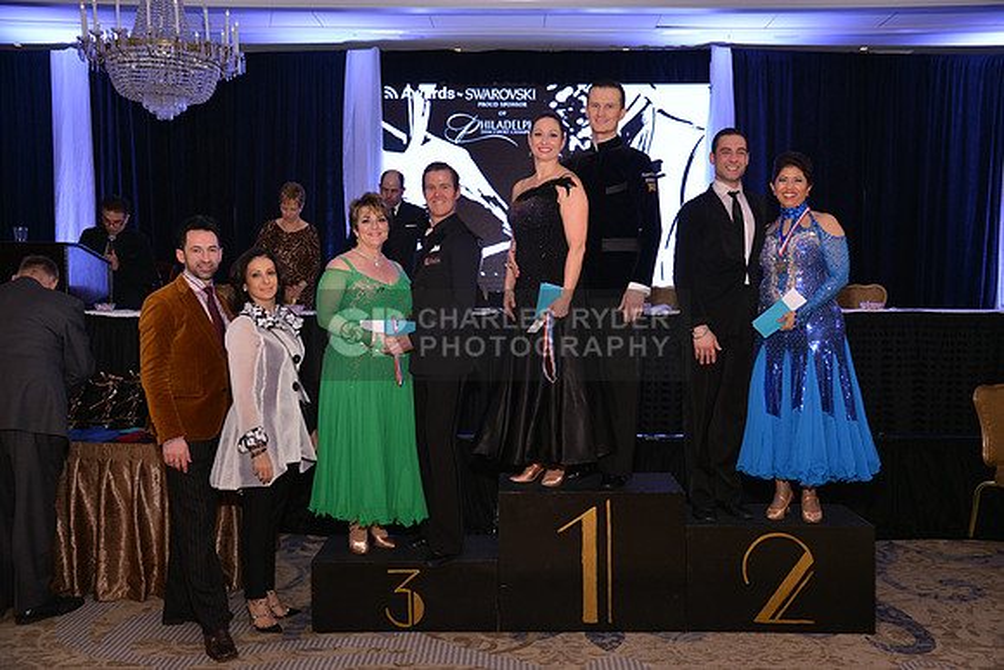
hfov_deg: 55.8
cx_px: 502
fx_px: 948
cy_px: 335
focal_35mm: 34
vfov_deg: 38.9
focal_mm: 34
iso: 1000
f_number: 5
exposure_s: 1/250
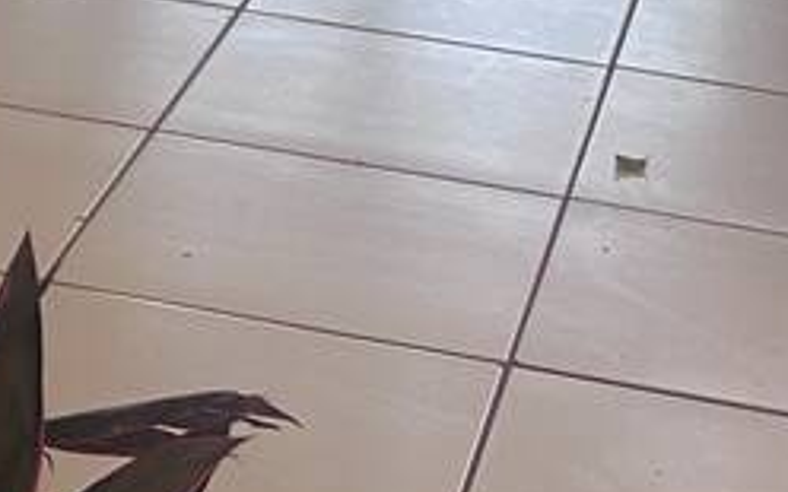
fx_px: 3436
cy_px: -949
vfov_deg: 7.3
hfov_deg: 12.8
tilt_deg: -2.8
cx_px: -92
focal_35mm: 160
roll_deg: -3.2
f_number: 1.5
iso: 40
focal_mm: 5.7
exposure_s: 1/256
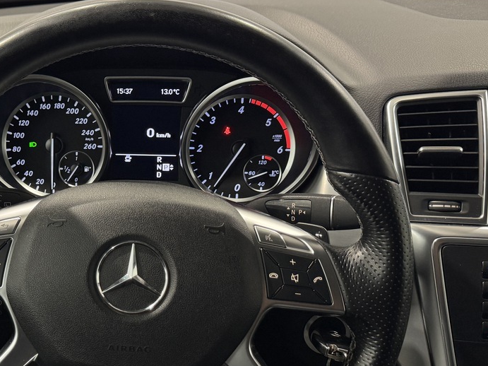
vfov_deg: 28.9
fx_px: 705
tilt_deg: -28.3
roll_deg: +0.1
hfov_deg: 37.0
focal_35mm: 50
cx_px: 108
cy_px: 242
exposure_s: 1/100
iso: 200
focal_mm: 6.76
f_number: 1.78
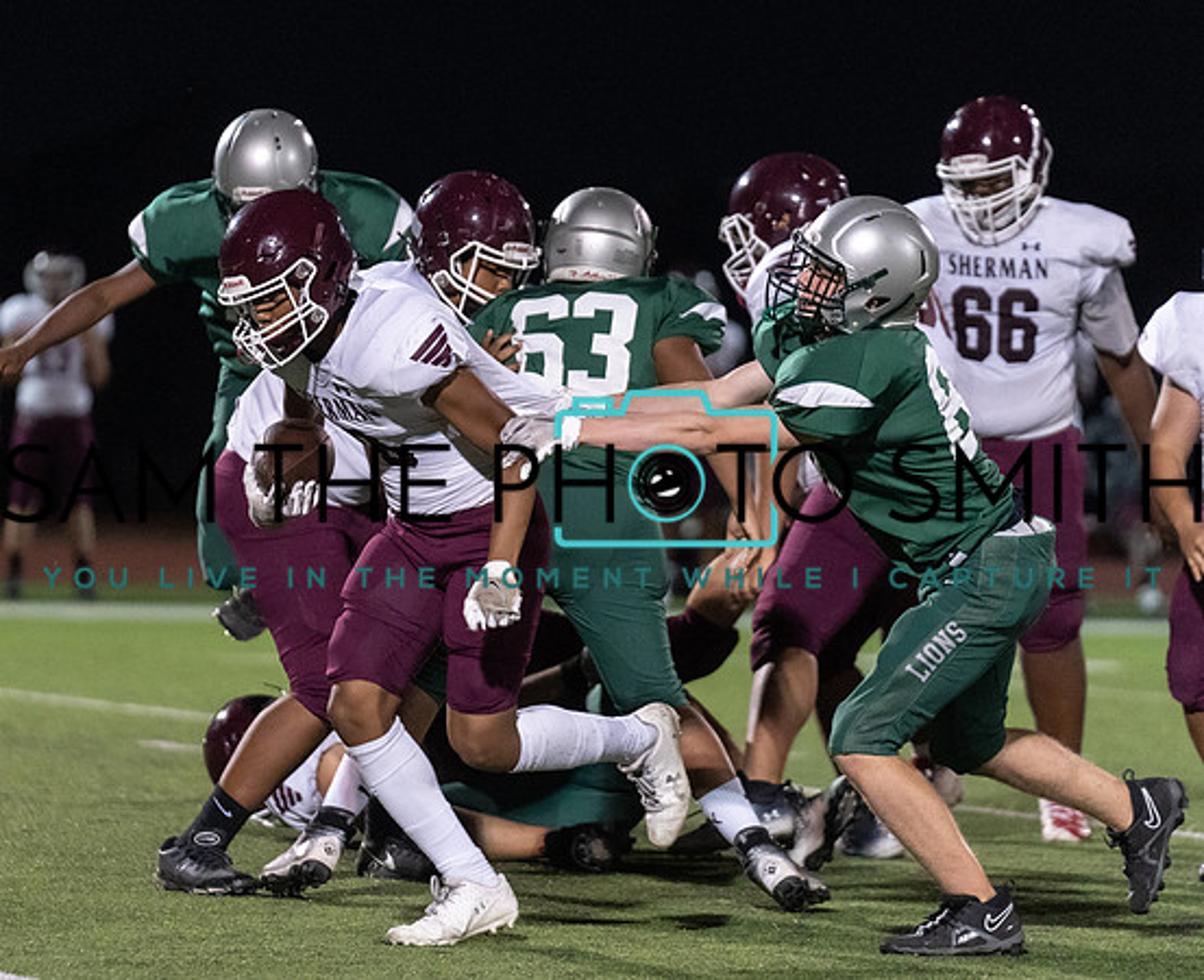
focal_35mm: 322
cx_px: 491
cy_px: 468
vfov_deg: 4.8
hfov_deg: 6.0
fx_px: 11568
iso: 4000
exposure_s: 1/1000
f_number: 2.8
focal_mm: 200
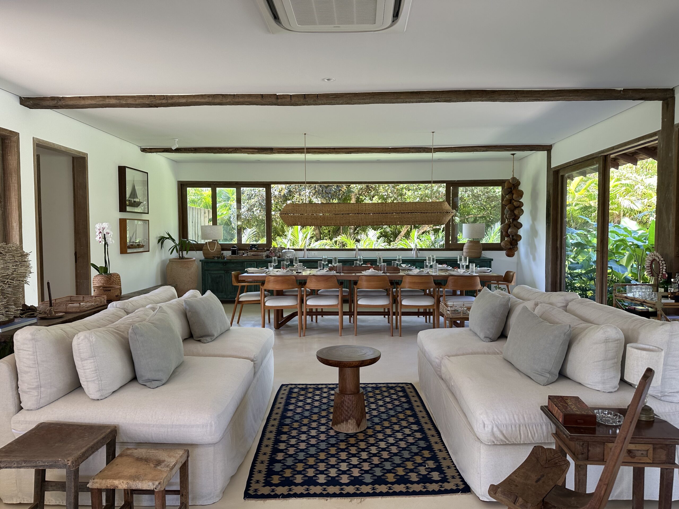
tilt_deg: -2.6
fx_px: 471
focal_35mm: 24
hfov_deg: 71.6
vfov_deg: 56.8
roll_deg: +0.2
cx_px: 340
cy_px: 254
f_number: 1.78
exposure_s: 1/121
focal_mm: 6.86
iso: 100
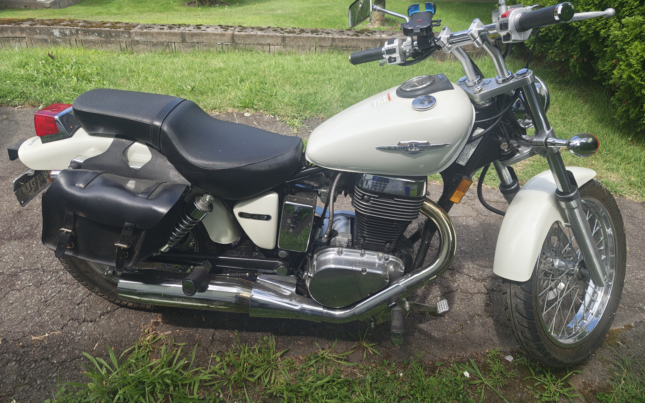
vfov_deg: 47.3
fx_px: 457
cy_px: 156
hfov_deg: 70.4
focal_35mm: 26
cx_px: 320
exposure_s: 1/200
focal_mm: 5.41
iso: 120
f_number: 1.8
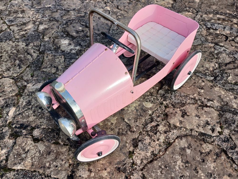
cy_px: 90
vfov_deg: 51.4
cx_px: 119
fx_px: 186
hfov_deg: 65.3
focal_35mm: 27
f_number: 1.8
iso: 20
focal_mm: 3.98
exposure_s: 1/248
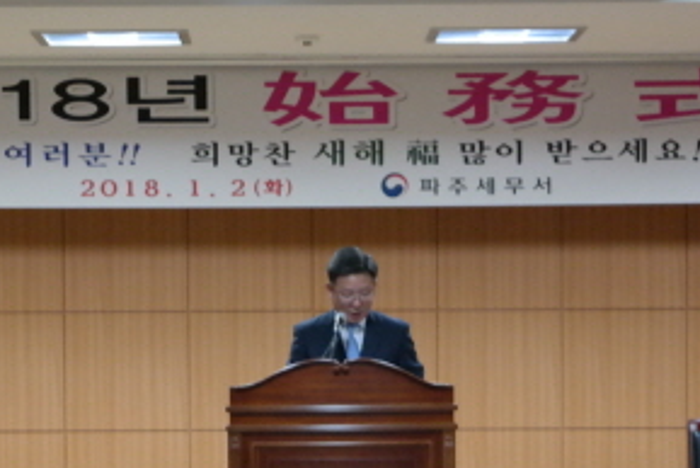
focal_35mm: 173
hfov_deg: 11.9
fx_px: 3365
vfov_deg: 7.9
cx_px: 332
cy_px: 481
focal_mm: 50
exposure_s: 1/80
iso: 3200
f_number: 5.6
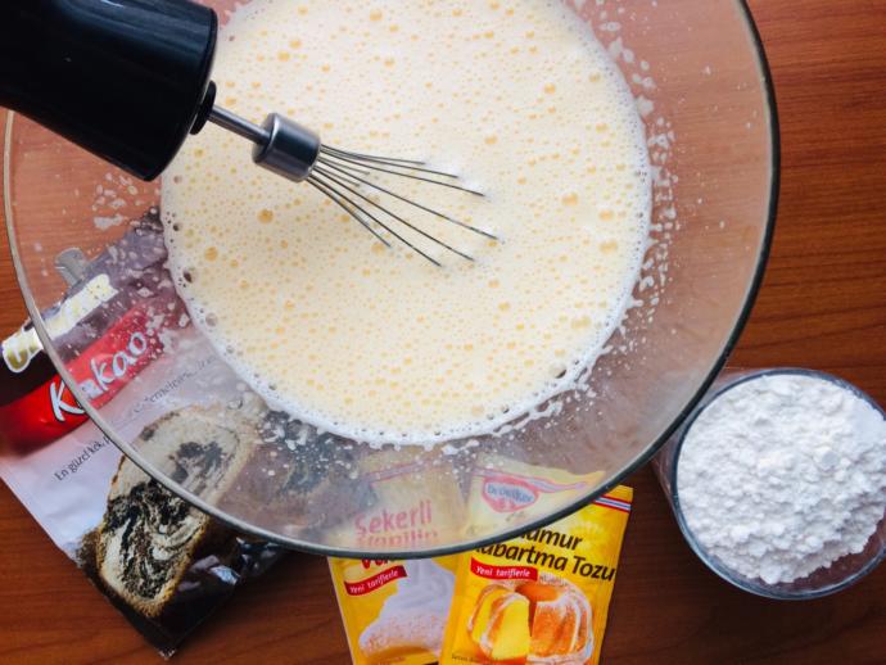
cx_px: 443
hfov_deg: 61.6
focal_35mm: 29
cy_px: 332
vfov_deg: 48.3
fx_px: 743
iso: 64
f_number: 2.2
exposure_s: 1/33
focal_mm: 4.15
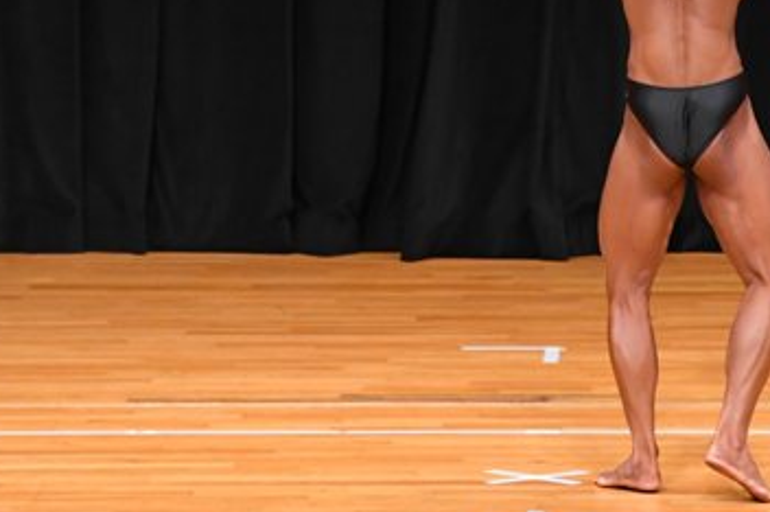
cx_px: 640
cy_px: 63
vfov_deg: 3.1
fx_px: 9509
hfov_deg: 4.6
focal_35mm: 445
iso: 4000
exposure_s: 1/400
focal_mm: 135
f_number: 5.6
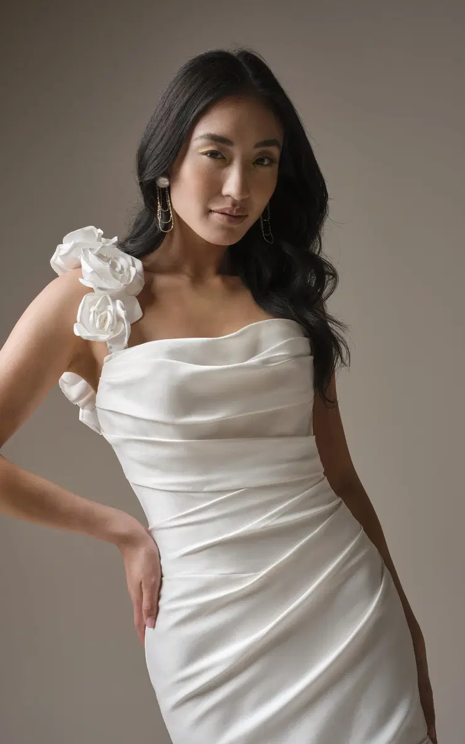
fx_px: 994
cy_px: 371
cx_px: 204
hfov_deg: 26.3
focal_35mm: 49
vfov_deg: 41.1
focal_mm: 58.6
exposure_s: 1/125
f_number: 10
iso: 500
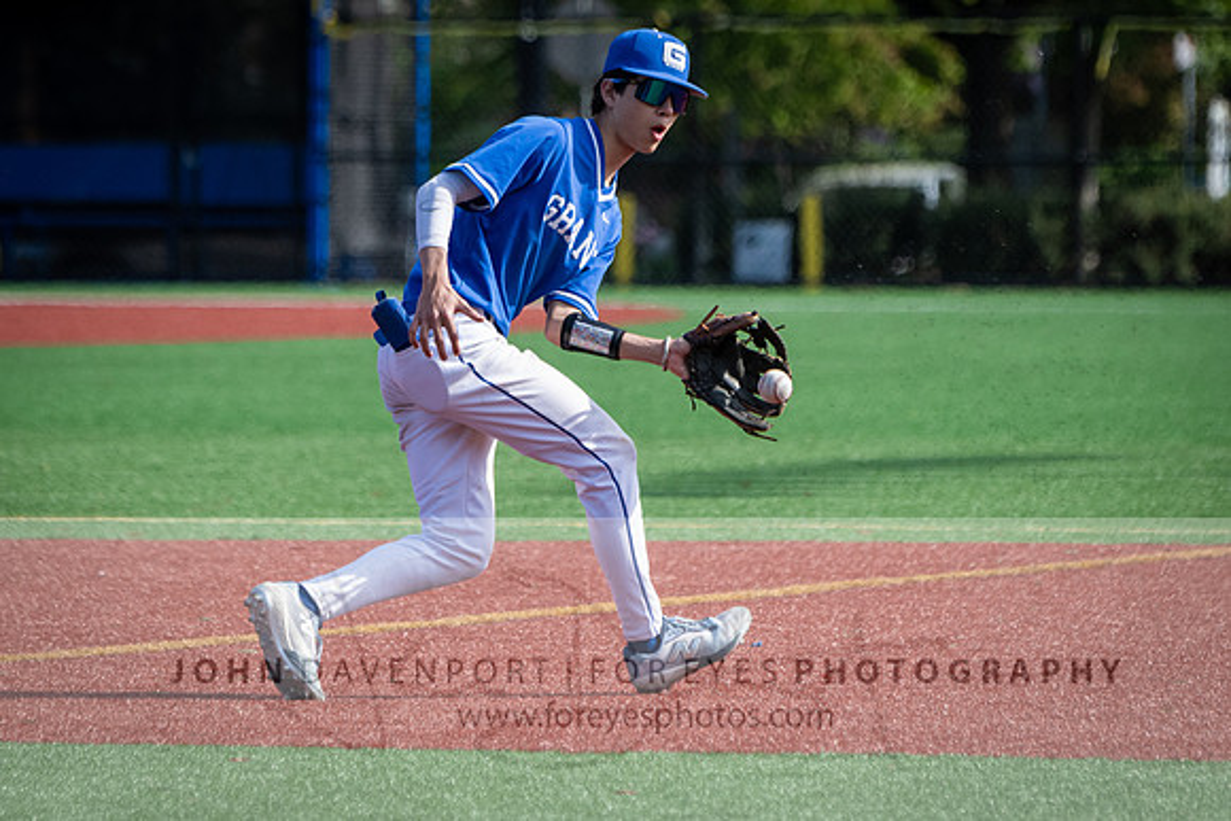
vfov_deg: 2.9
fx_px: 16319
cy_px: 316
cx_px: 554
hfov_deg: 4.3
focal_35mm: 477
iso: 640
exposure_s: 1/1600
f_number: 5.6
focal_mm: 290
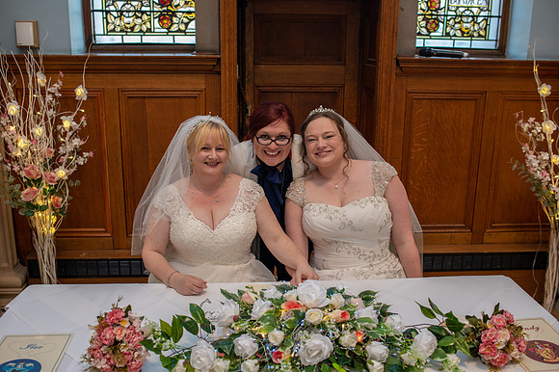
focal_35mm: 36
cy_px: 186
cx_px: 280
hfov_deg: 52.9
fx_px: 562
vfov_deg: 36.7
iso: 250
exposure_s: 1/80
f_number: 3.2
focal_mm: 35
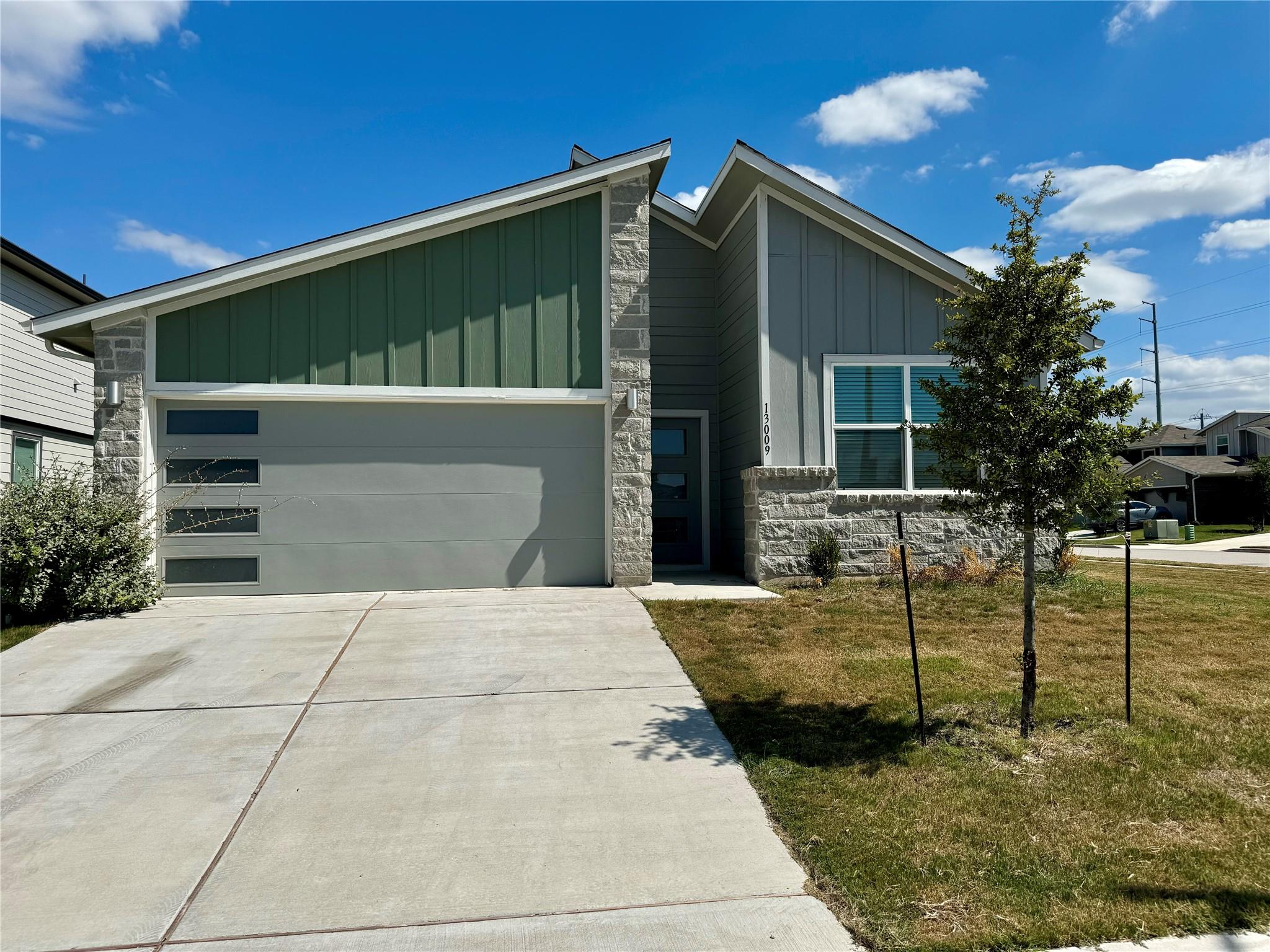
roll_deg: -0.1
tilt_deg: +2.3
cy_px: 476
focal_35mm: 24
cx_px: 635
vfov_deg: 56.8
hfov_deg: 71.6
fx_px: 881
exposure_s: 1/10417
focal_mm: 6.76
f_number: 1.78
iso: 80
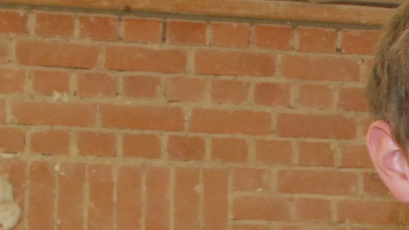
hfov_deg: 10.0
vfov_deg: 6.0
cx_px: 818
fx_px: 2158
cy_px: 383
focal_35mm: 199
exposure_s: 1/100
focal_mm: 24
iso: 1000
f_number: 7.1
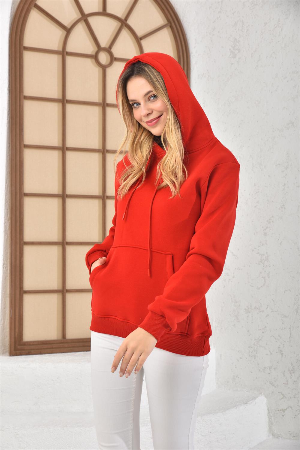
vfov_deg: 28.8
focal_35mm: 70
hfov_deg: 19.5
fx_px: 874
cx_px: 150
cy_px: 225
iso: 100
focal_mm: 70
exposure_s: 1/160
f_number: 8
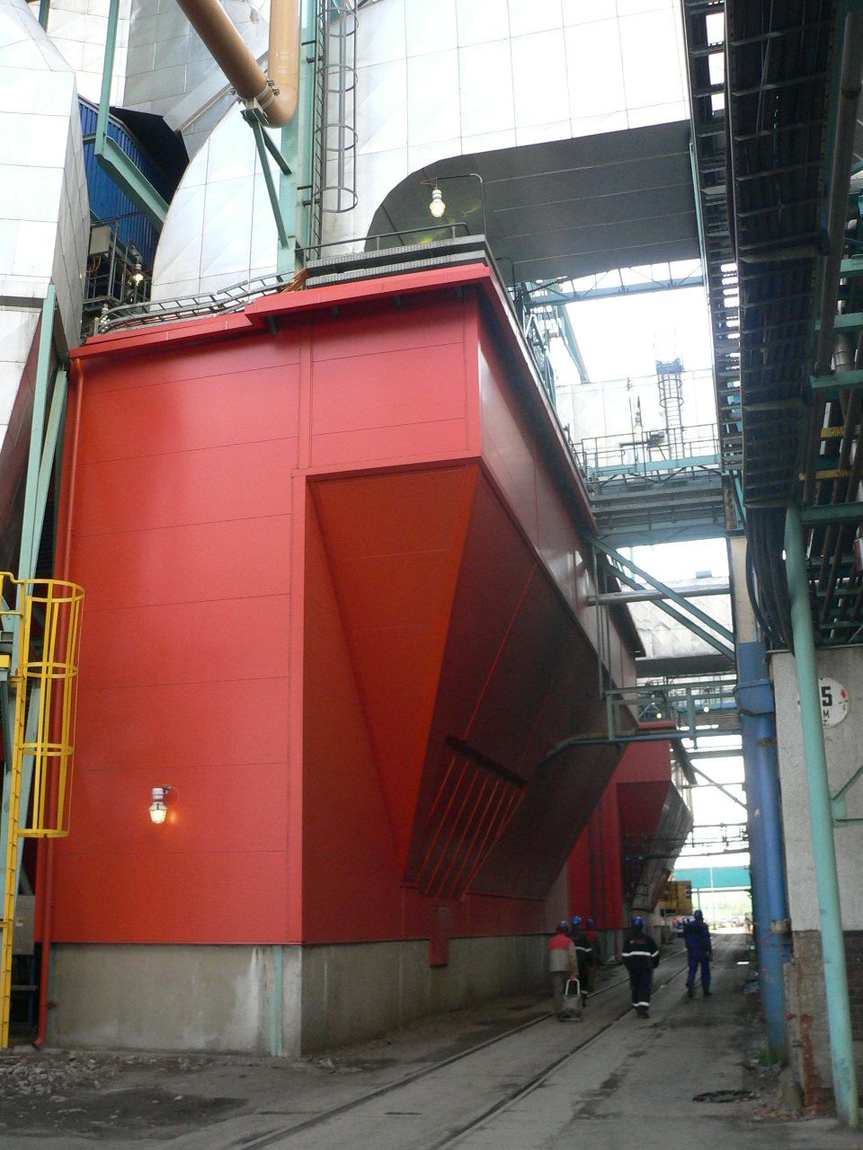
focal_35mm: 36
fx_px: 1197
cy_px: 575
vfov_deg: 51.4
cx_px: 432
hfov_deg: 39.7
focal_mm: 6
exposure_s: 1/200
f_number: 4
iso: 200
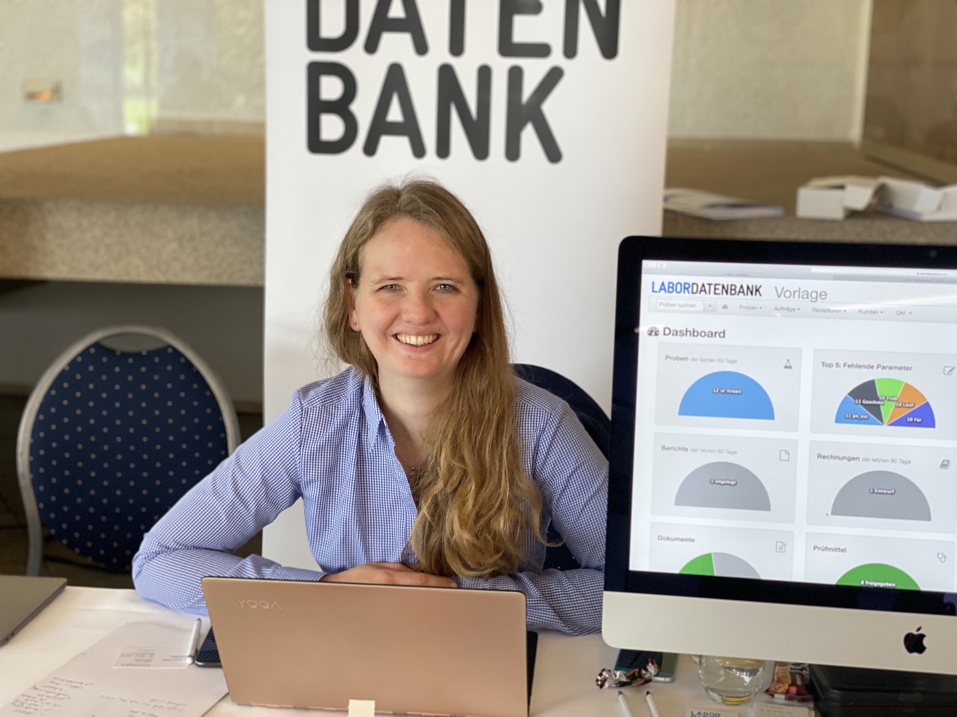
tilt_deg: -13.2
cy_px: 358
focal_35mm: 52
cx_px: 478
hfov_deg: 36.8
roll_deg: -1.3
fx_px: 1438
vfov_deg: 28.0
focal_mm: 6
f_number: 2
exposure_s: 1/100
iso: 125
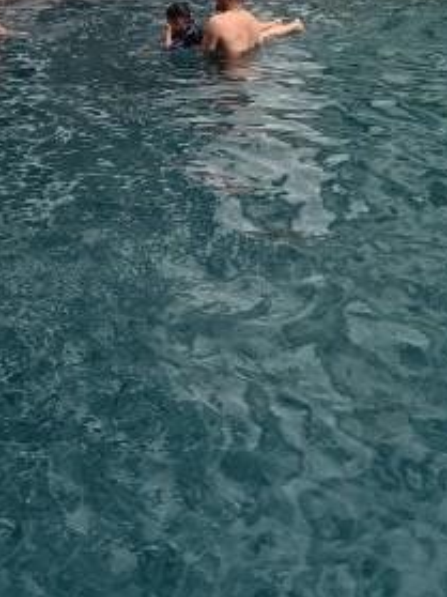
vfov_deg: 26.3
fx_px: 1137
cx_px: -2
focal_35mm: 66
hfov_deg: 21.4
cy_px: -113
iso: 181
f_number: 1.65
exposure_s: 1/100
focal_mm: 6.14
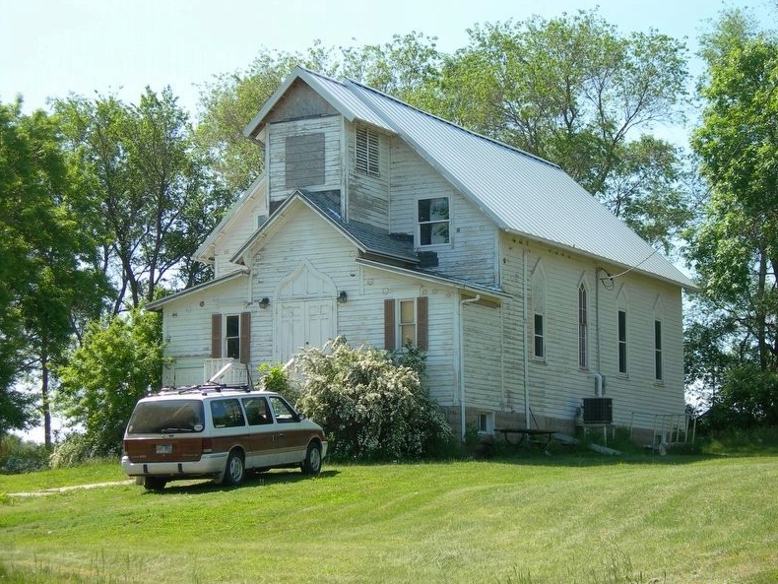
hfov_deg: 23.6
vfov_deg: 17.8
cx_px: 389
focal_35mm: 83
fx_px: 1866
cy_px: 292
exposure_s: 1/276
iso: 50
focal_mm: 17
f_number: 4
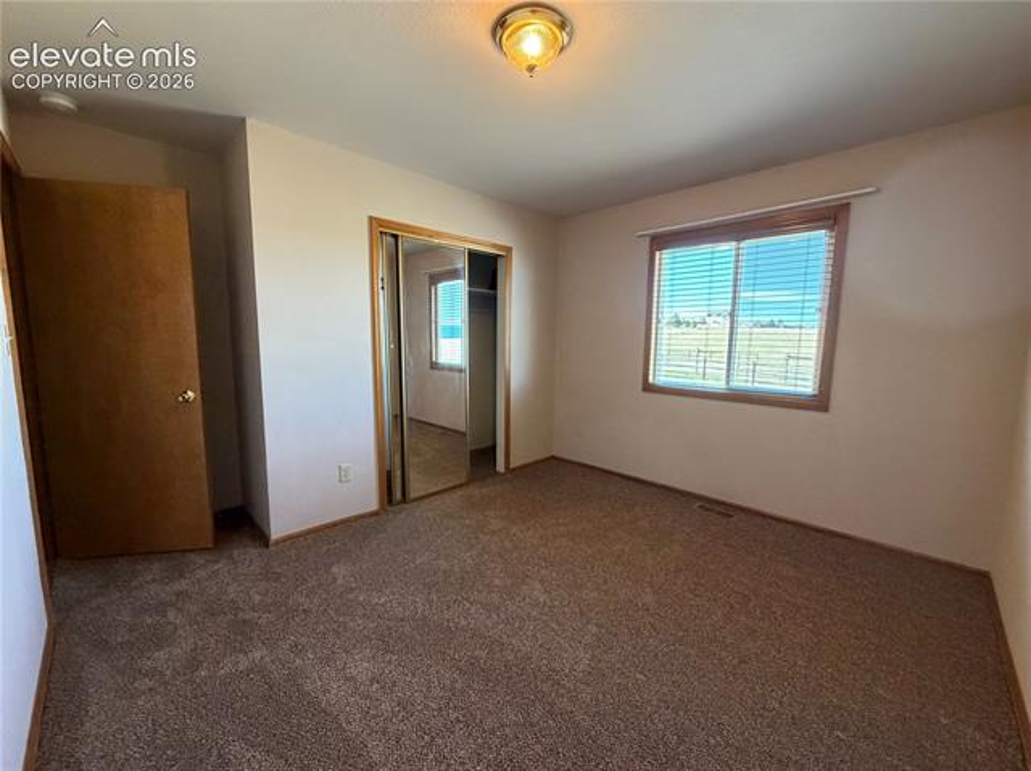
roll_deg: -0.4
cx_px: 516
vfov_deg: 85.6
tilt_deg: -7.8
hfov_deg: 102.1
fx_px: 417
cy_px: 386
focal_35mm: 14
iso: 400
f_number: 2.2
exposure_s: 1/60
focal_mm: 2.22
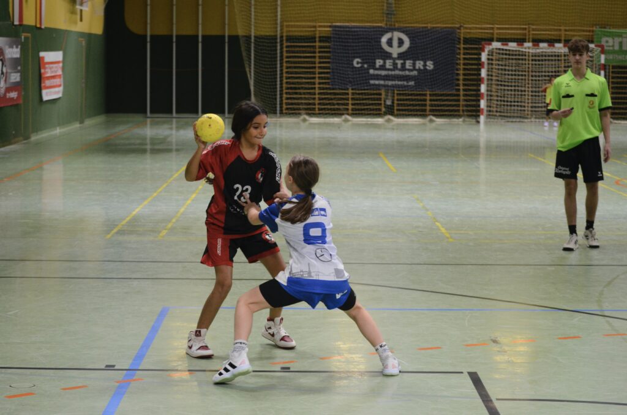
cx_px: 314
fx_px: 1434
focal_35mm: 82
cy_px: 208
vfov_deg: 16.5
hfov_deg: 24.7
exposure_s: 1/250
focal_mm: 55
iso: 1600
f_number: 4
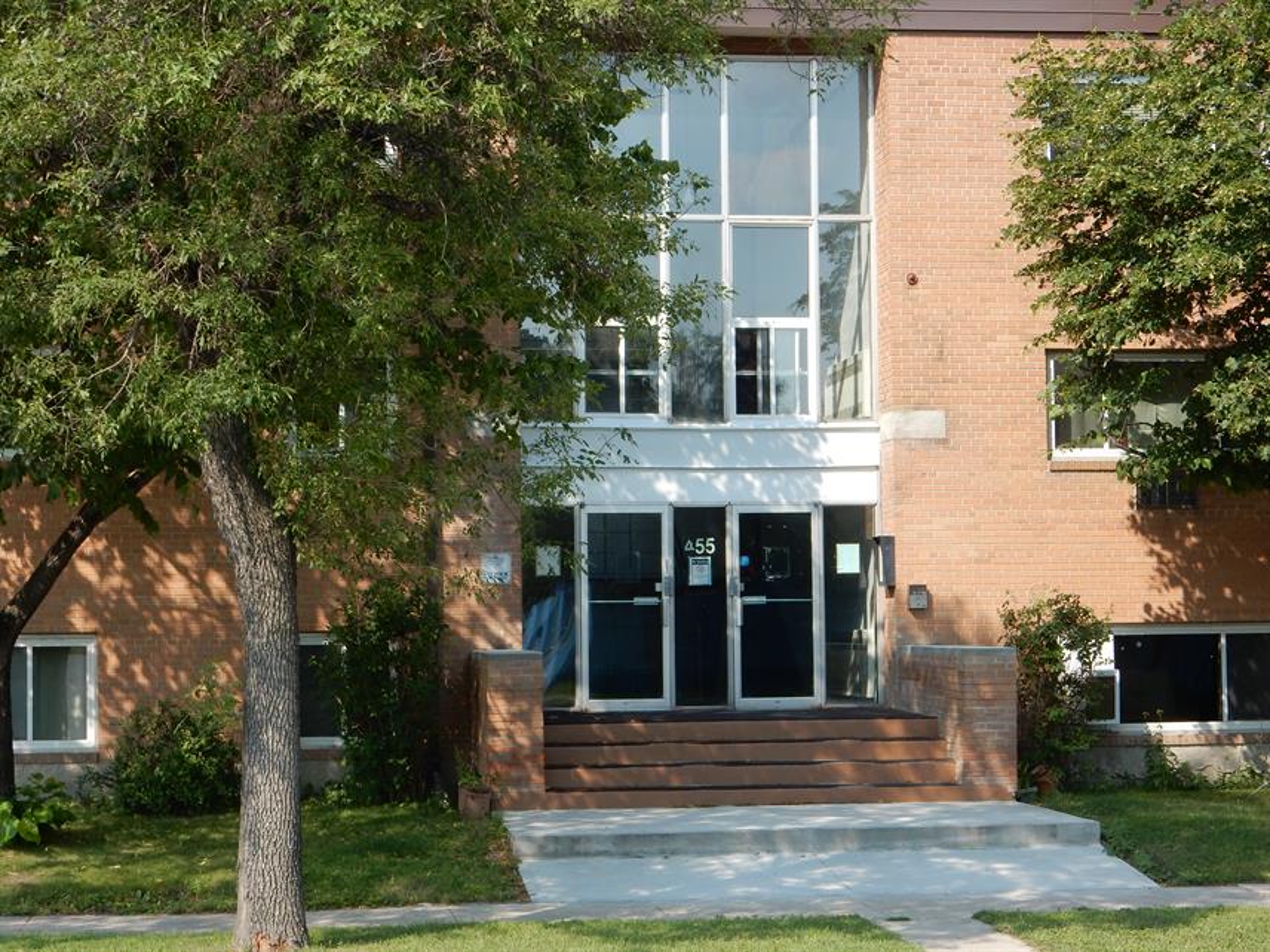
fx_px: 2605
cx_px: 635
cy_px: 476
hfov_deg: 27.4
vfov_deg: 20.7
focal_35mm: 71
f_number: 4.8
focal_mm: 12.6
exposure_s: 1/400
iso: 125
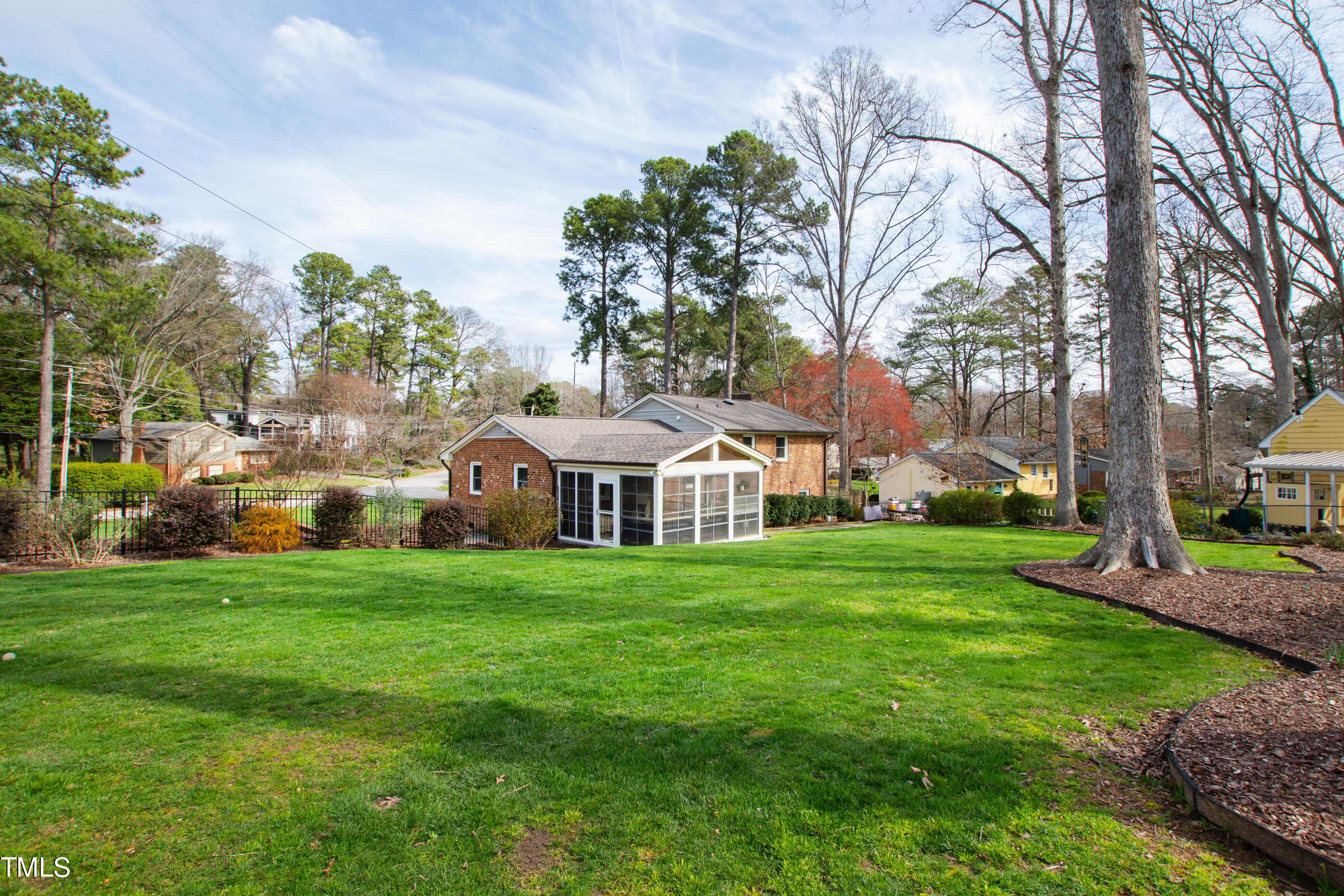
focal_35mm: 16
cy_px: 433
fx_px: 597
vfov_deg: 73.7
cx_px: 714
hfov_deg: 96.6
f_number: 8
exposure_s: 1/100
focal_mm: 10
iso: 100
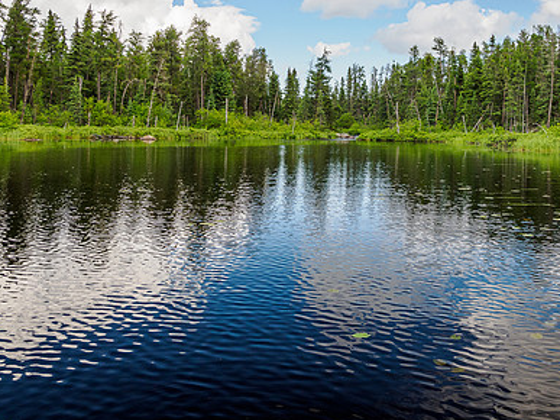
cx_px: 318
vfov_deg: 39.0
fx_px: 582
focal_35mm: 36
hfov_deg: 51.2
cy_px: 128
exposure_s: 1/100
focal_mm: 12
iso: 200
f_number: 8
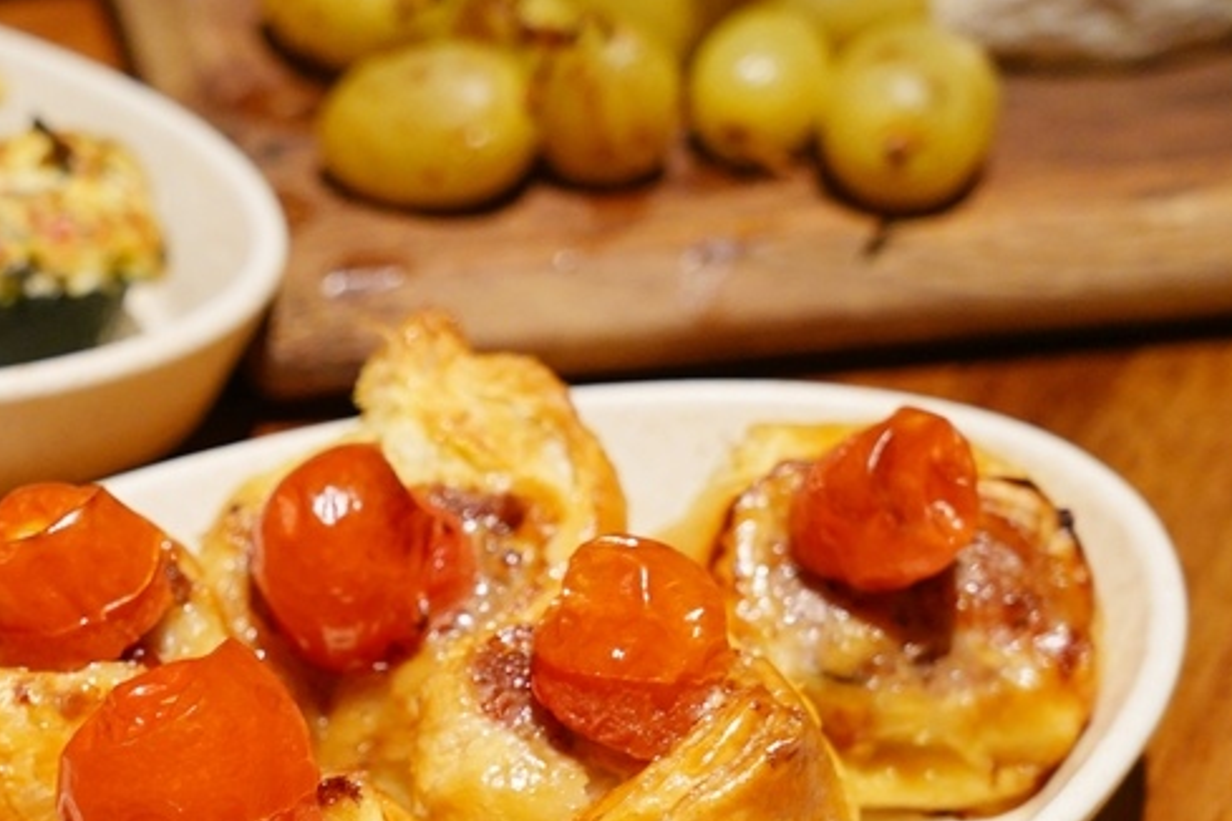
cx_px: 111
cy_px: 674
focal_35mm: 131
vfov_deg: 10.4
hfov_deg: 15.5
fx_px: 4483
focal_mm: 64
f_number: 6.3
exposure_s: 1/30
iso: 1600
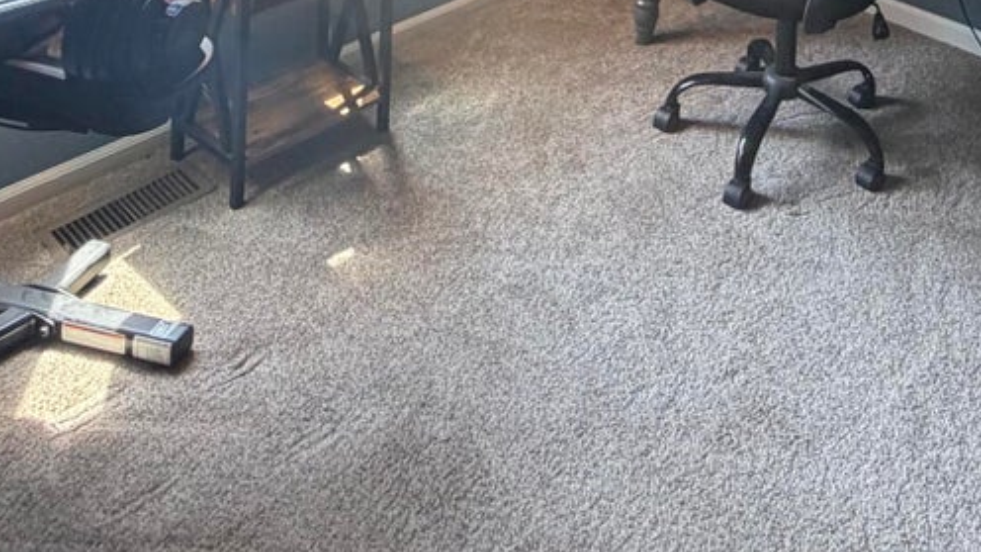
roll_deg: -2.1
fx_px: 1093
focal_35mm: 42
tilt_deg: -2.3
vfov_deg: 20.0
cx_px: 757
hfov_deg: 46.3
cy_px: -457
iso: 200
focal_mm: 2.22
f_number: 2.2
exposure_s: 1/60
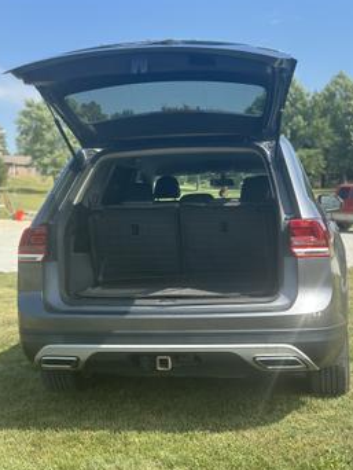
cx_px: 183
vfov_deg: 36.1
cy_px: 220
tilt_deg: +0.3
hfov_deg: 27.6
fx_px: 720
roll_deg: +1.2
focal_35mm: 53
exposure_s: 1/2252
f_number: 1.78
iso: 100
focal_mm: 6.86
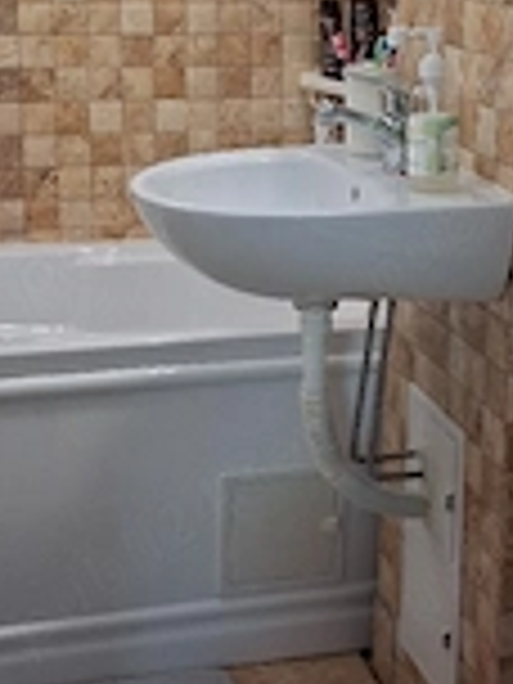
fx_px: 1403
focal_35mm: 71
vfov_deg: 27.3
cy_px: 243
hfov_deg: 20.7
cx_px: 248
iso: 320
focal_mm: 4
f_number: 1.8
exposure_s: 1/50
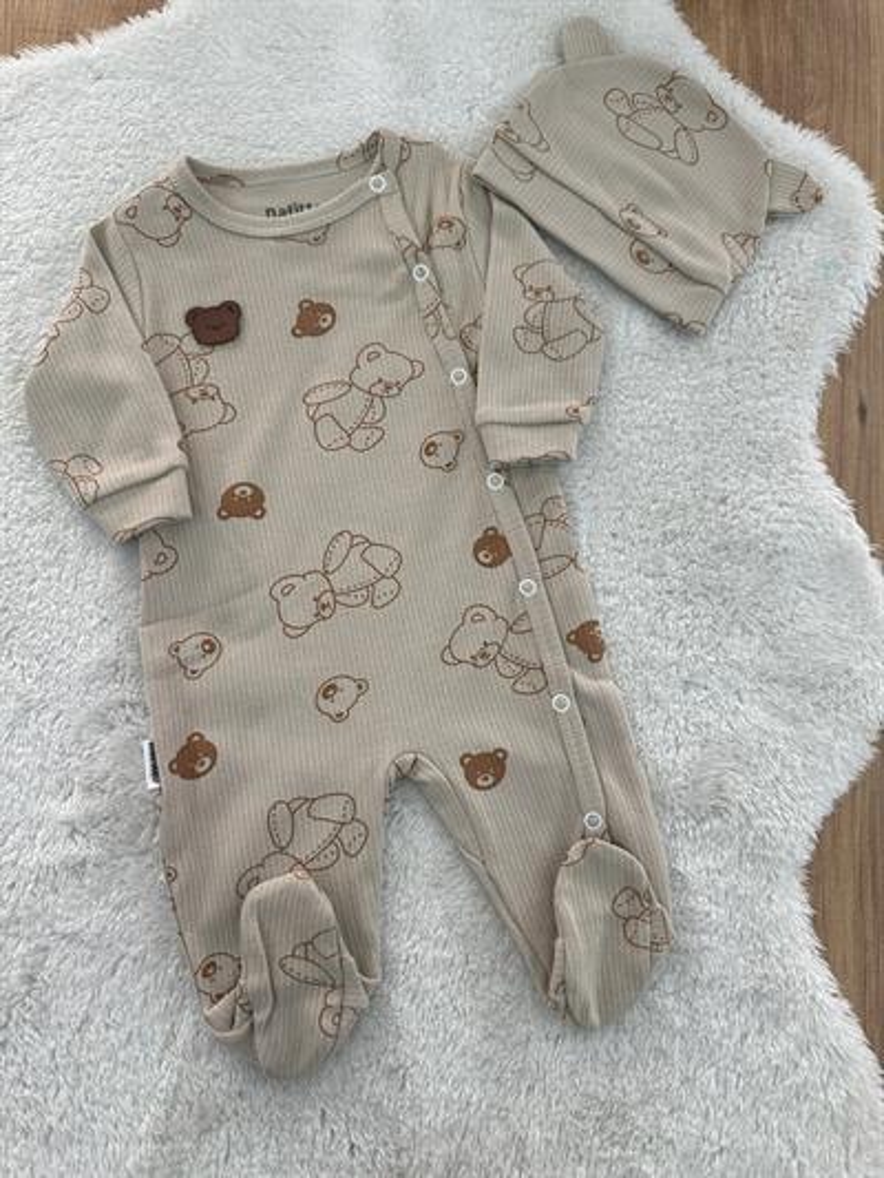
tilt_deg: -80.4
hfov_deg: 56.8
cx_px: 442
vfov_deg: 71.6
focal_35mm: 24
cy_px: 589
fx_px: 817
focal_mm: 6.86
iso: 125
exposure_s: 1/100
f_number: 1.78
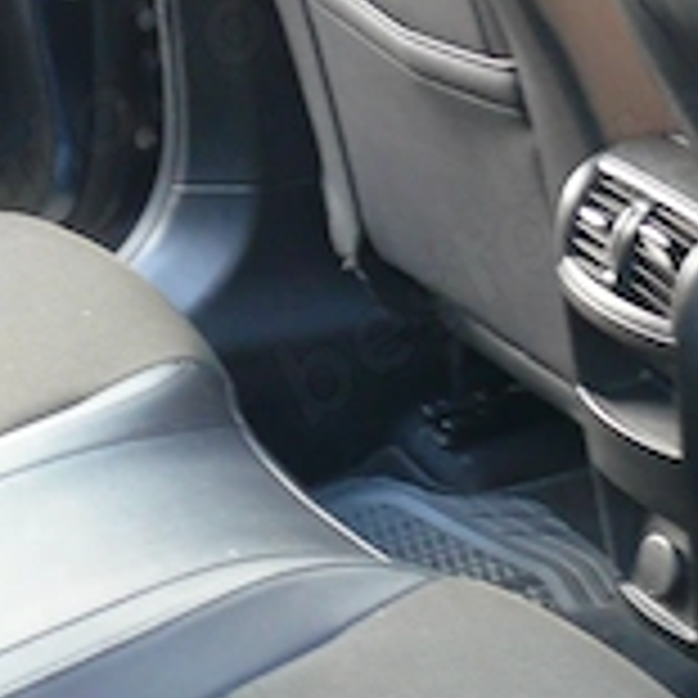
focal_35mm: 161
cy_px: 261
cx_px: 329
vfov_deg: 10.8
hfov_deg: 10.9
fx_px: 3673
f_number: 3.2
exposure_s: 1/15
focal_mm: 9.9
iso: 200
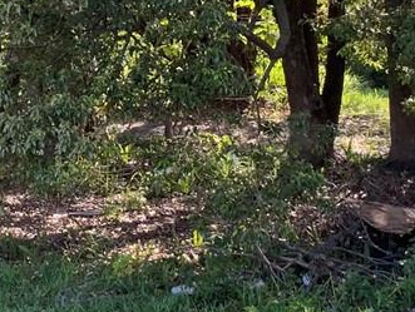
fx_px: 1680
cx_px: 93
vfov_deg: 10.5
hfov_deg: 14.0
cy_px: -15
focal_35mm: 140
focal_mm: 3
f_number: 1.8
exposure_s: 1/122
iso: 20
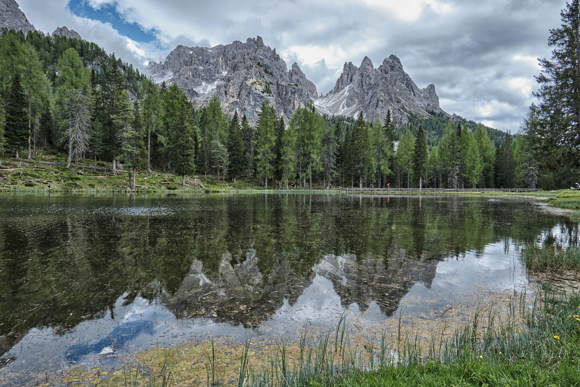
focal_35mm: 23
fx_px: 371
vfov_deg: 55.1
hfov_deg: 76.1
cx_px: 290
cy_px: 194
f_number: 13
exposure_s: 1/42
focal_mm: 15
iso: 160
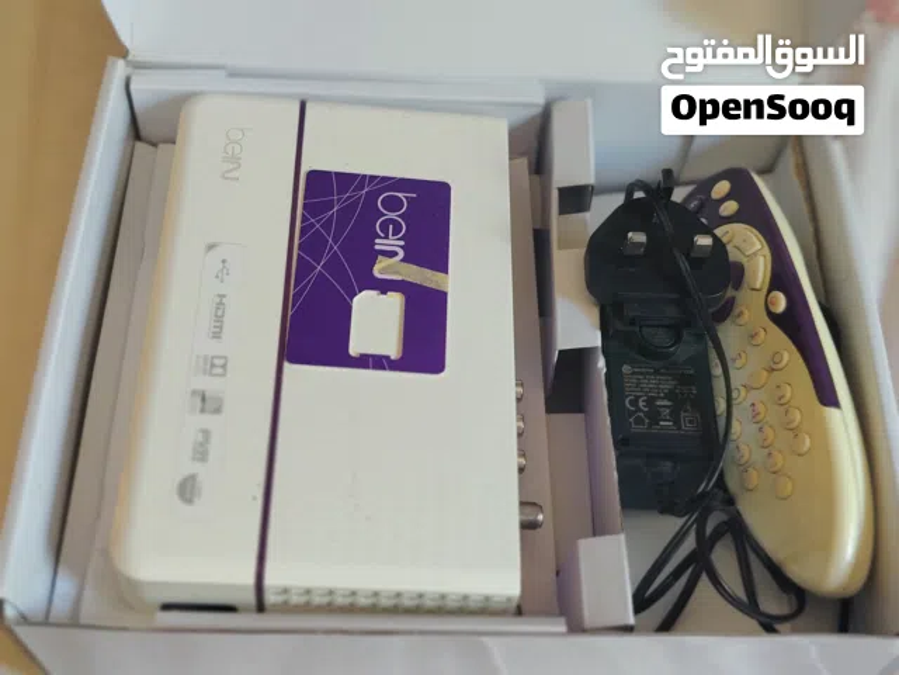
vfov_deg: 30.3
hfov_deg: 39.7
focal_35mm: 48
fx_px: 1247
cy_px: 338
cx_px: 450
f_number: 4
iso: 596
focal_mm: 5.25
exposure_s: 1/25
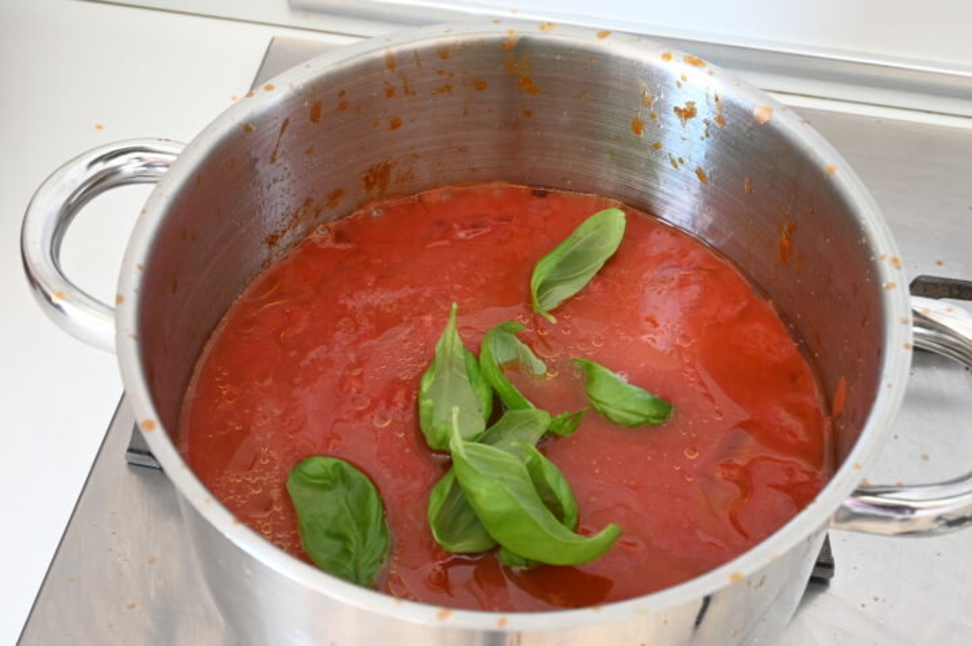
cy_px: 323
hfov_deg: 36.9
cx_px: 486
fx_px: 1457
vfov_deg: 25.0
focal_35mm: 54
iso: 200
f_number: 9
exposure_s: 1/4
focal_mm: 36
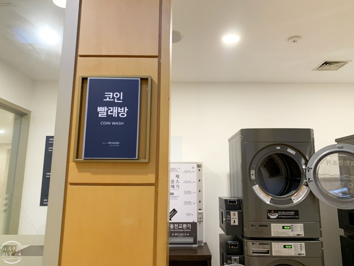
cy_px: 133
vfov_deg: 53.1
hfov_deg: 67.3
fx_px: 266
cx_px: 177
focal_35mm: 26
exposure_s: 1/60
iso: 200
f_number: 1.8
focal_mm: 4.25
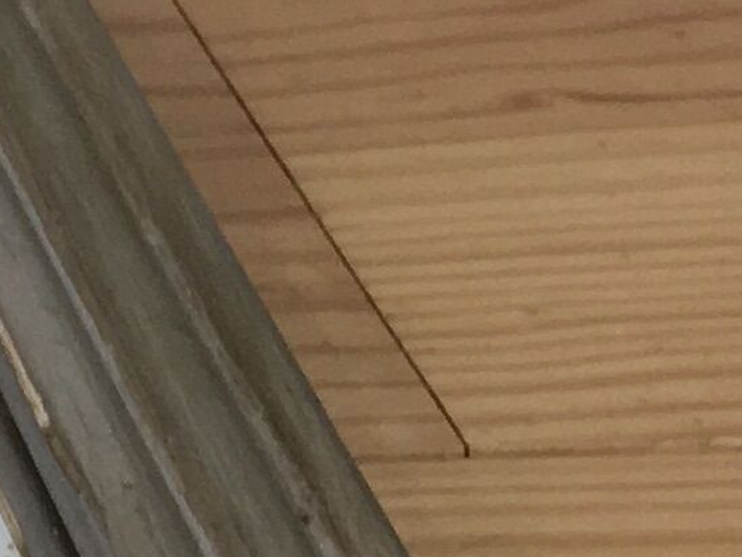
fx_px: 4544
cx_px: -1364
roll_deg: -0.4
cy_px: 845
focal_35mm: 212
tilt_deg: -39.5
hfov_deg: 8.2
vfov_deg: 6.9
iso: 32
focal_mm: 4.15
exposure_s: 1/50
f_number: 2.2
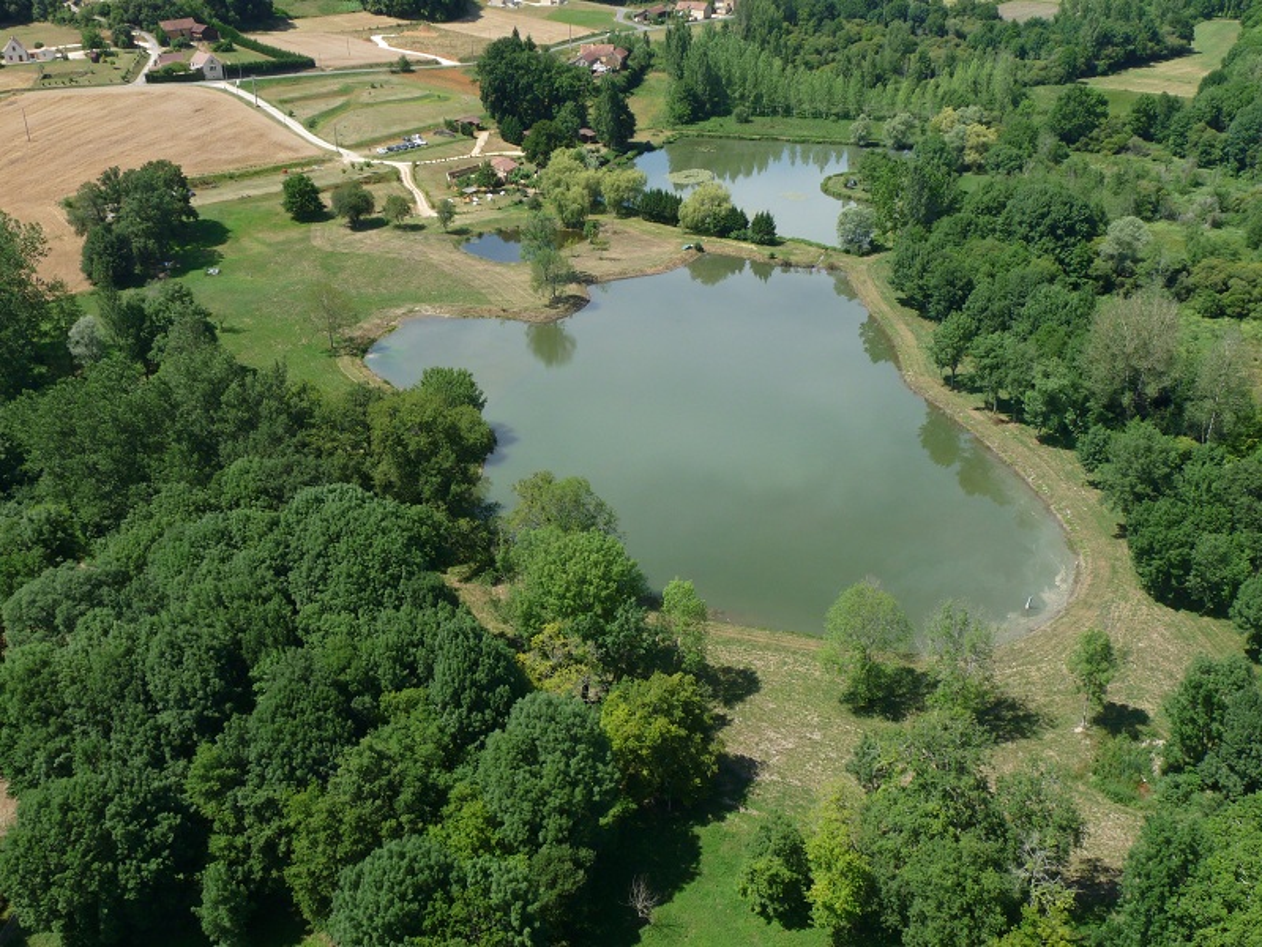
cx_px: 631
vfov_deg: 40.7
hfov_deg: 52.6
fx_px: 1276
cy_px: 474
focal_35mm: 35
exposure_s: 1/320
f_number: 5.6
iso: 100
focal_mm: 6.2
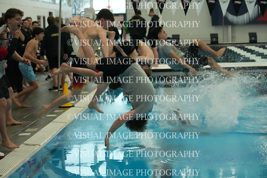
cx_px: 134
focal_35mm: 104
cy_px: 89
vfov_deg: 13.2
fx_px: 767
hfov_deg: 19.7
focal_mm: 69
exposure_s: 1/1000
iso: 10000
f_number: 5.6
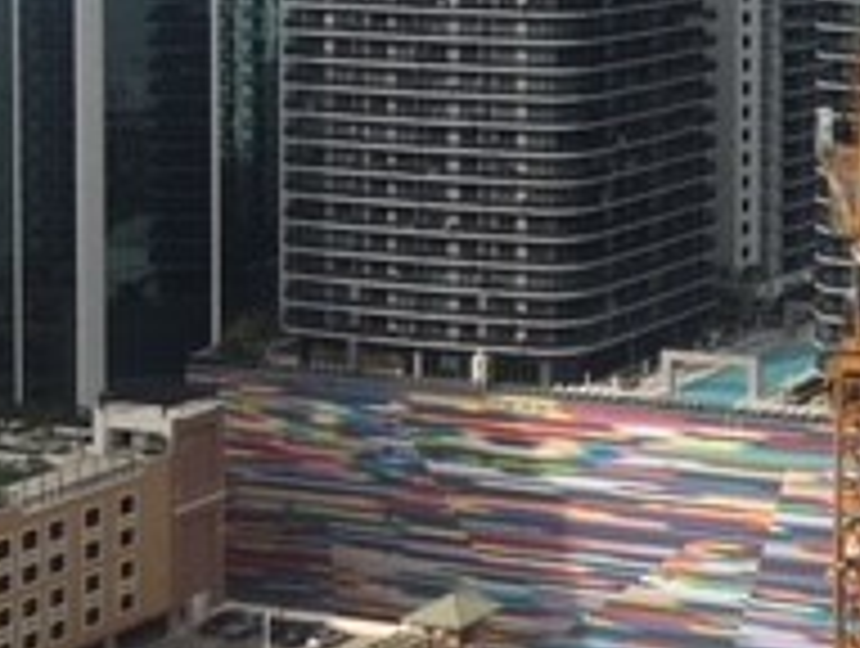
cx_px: 1297
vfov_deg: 14.9
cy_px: -90
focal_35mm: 97
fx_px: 2414
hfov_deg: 18.0
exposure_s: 1/1637
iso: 25
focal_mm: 4.15
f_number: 2.2
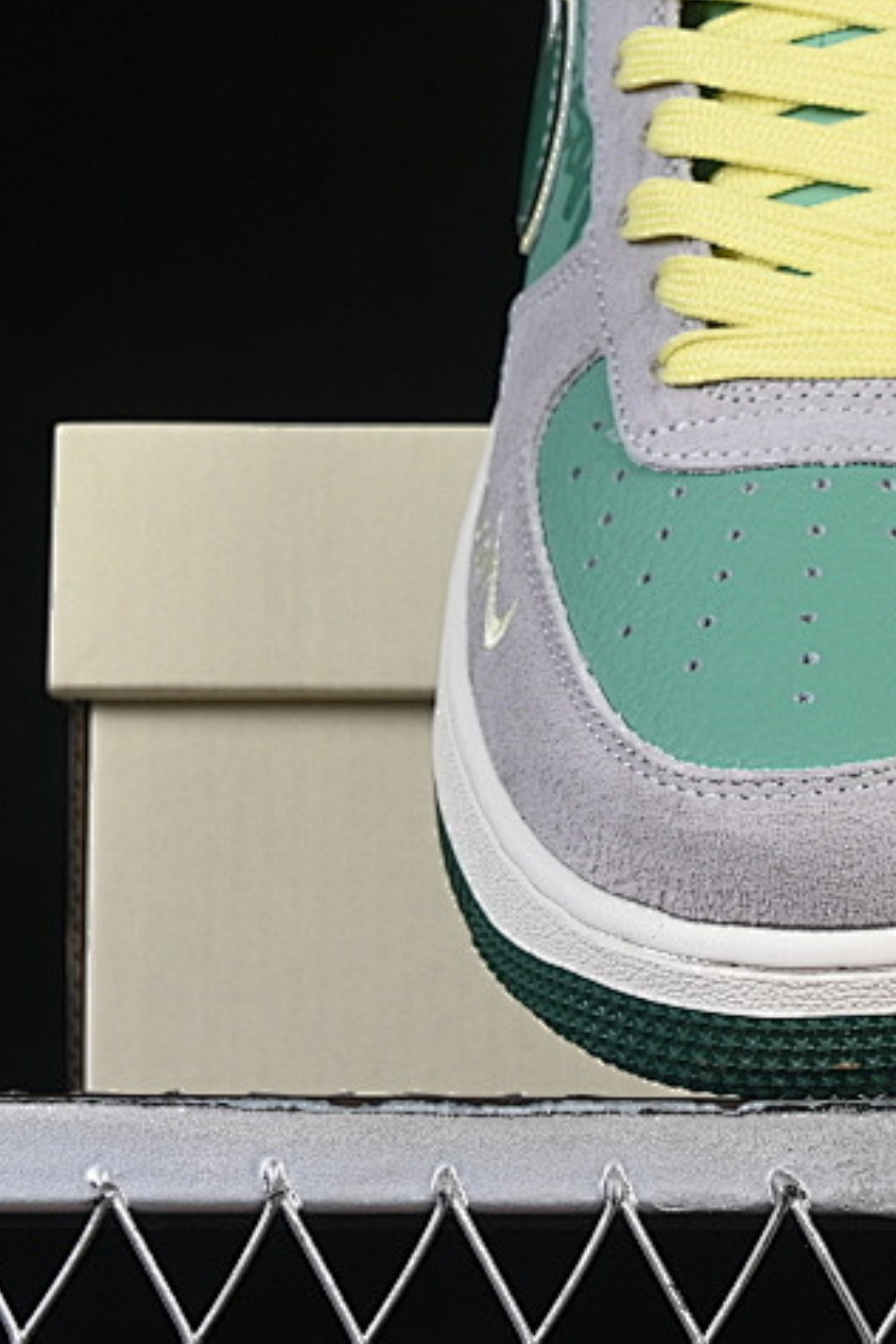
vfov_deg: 12.0
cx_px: 1151
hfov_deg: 7.9
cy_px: 462
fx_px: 6384
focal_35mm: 171
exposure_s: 1/80
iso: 160
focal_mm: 50
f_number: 8
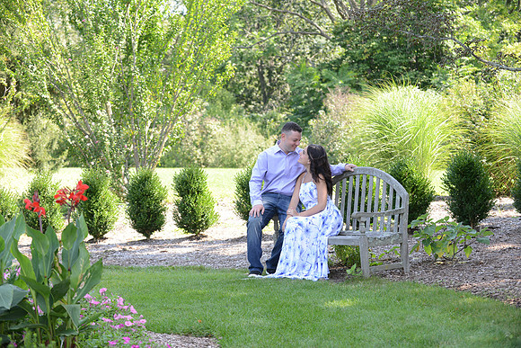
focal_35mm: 86
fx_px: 1245
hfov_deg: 23.6
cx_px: 260
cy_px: 174
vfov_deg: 15.9
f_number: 5.6
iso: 400
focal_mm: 86
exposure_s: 1/250
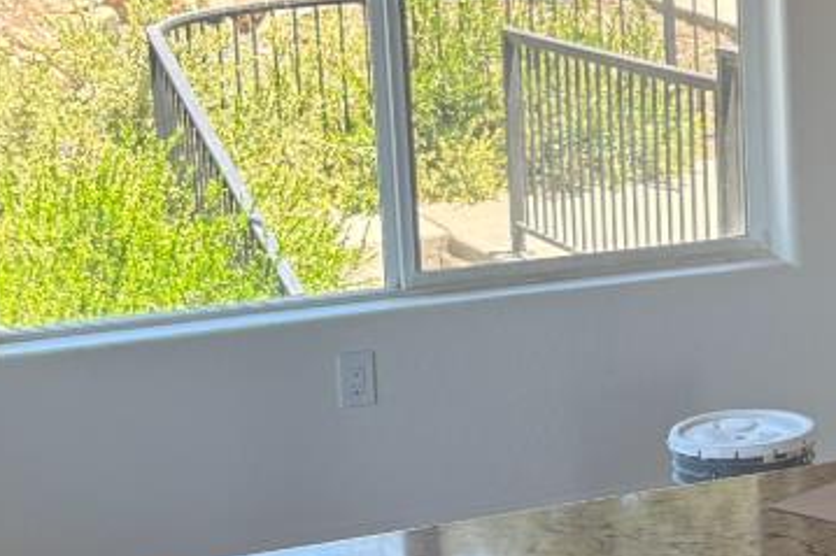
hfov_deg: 17.5
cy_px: 245
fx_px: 2623
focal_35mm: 113
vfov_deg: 12.1
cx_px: 913
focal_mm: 5.96
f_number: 1.6
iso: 64
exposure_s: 1/238
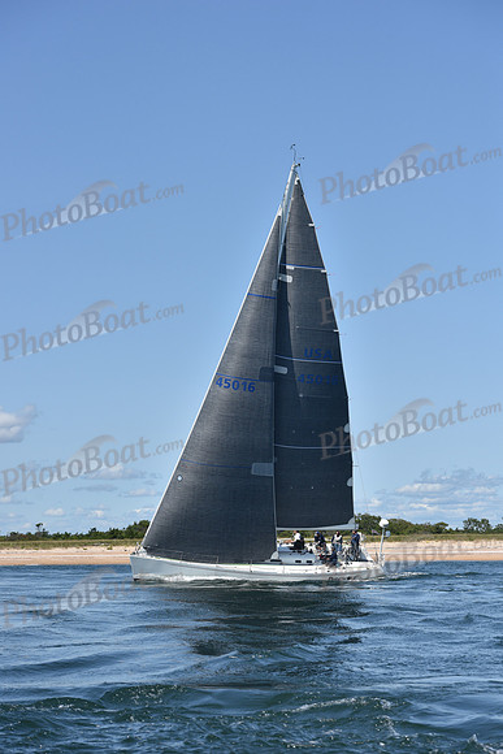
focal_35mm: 85
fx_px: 1780
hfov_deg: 16.1
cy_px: 377
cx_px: 252
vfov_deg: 23.9
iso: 250
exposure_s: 1/2000
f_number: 6.3
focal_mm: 85
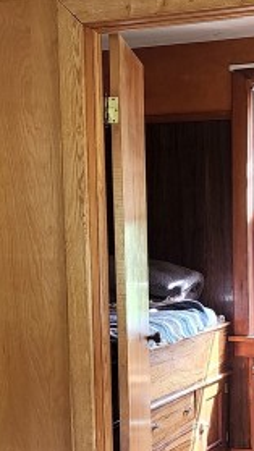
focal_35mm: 92
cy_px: 357
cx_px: 118
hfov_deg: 13.2
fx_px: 1101
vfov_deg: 22.9
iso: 320
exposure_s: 1/120
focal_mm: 6.4
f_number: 1.8
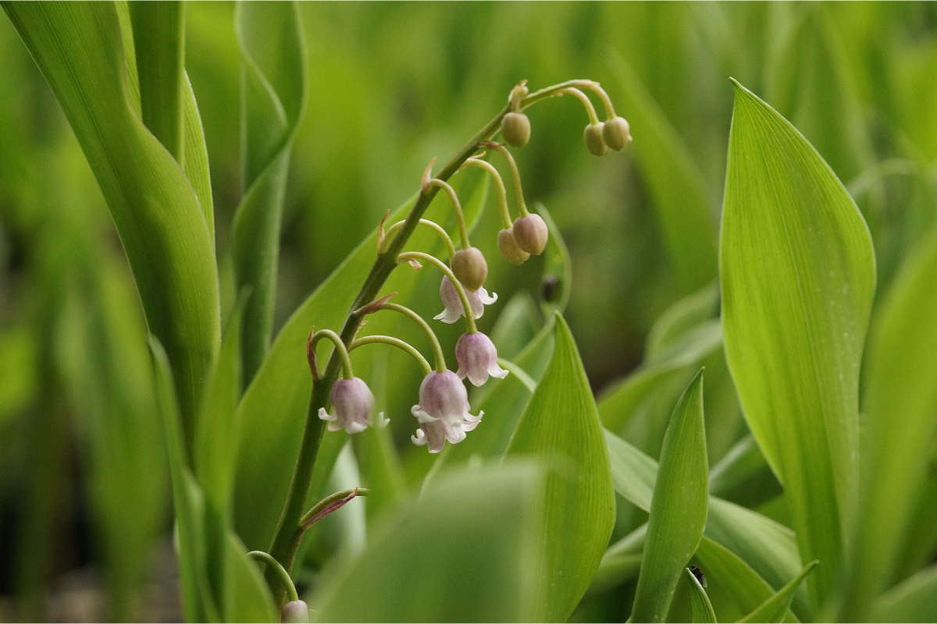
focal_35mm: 150
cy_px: 312
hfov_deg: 13.7
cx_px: 468
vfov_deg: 9.1
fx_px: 3904
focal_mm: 100
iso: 1000
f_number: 8
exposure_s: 1/160
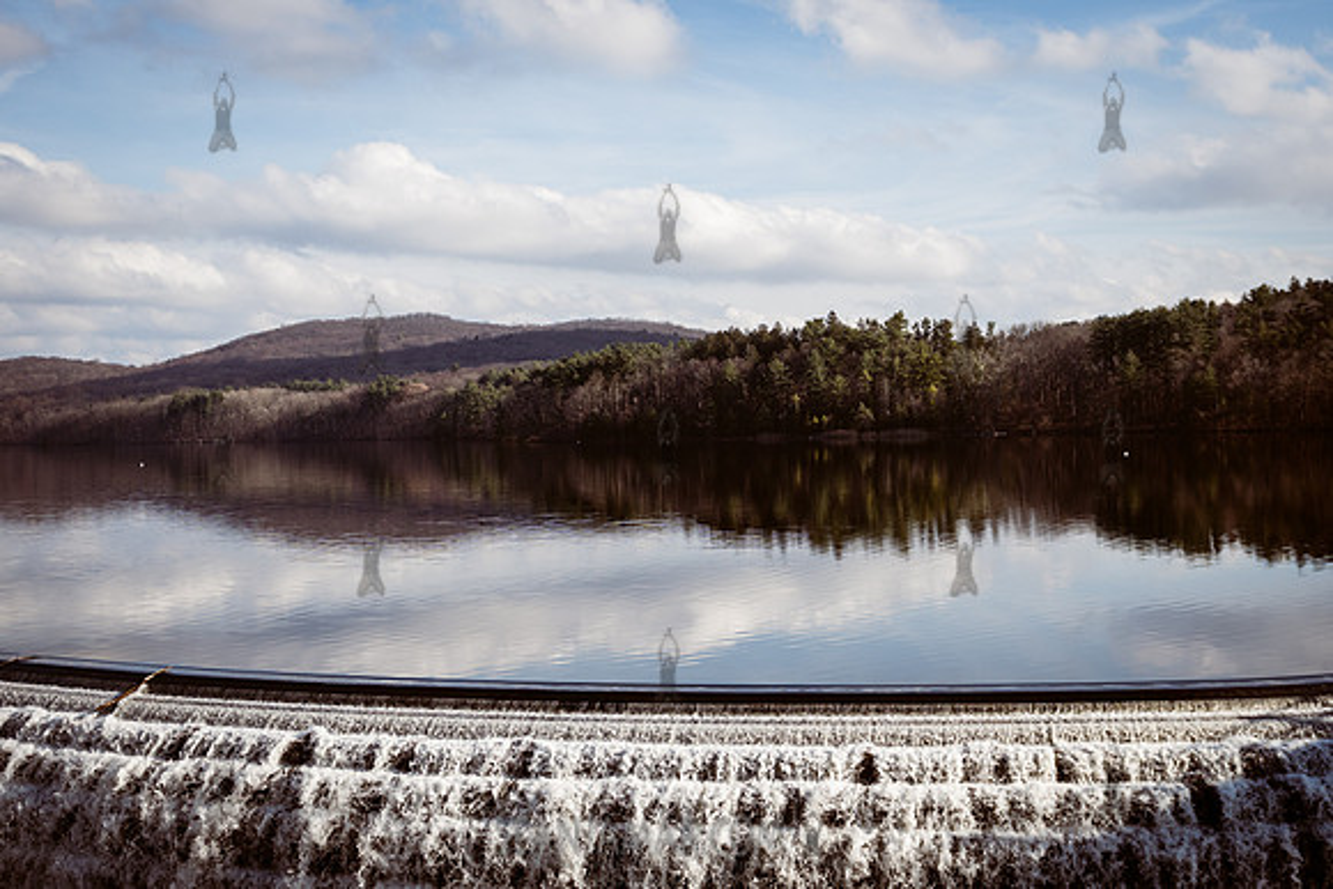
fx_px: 1635
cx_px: 666
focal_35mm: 44
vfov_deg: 30.4
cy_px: 444
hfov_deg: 44.3
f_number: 3.2
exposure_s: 1/2500
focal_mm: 28
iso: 125
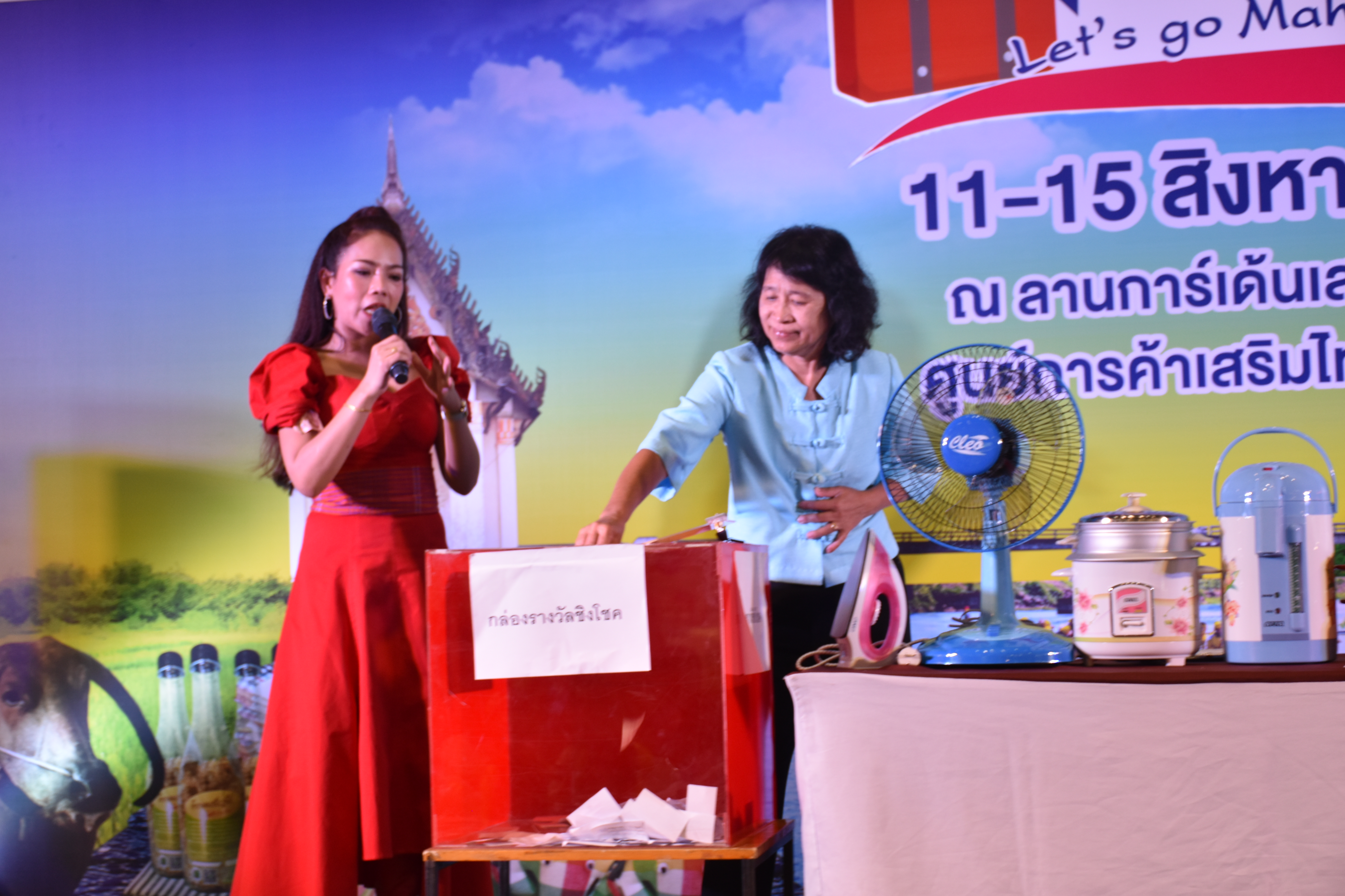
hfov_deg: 29.9
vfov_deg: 20.2
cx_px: 672
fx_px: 2522
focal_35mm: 68
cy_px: 448
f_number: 4.5
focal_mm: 45
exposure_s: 1/80
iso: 400
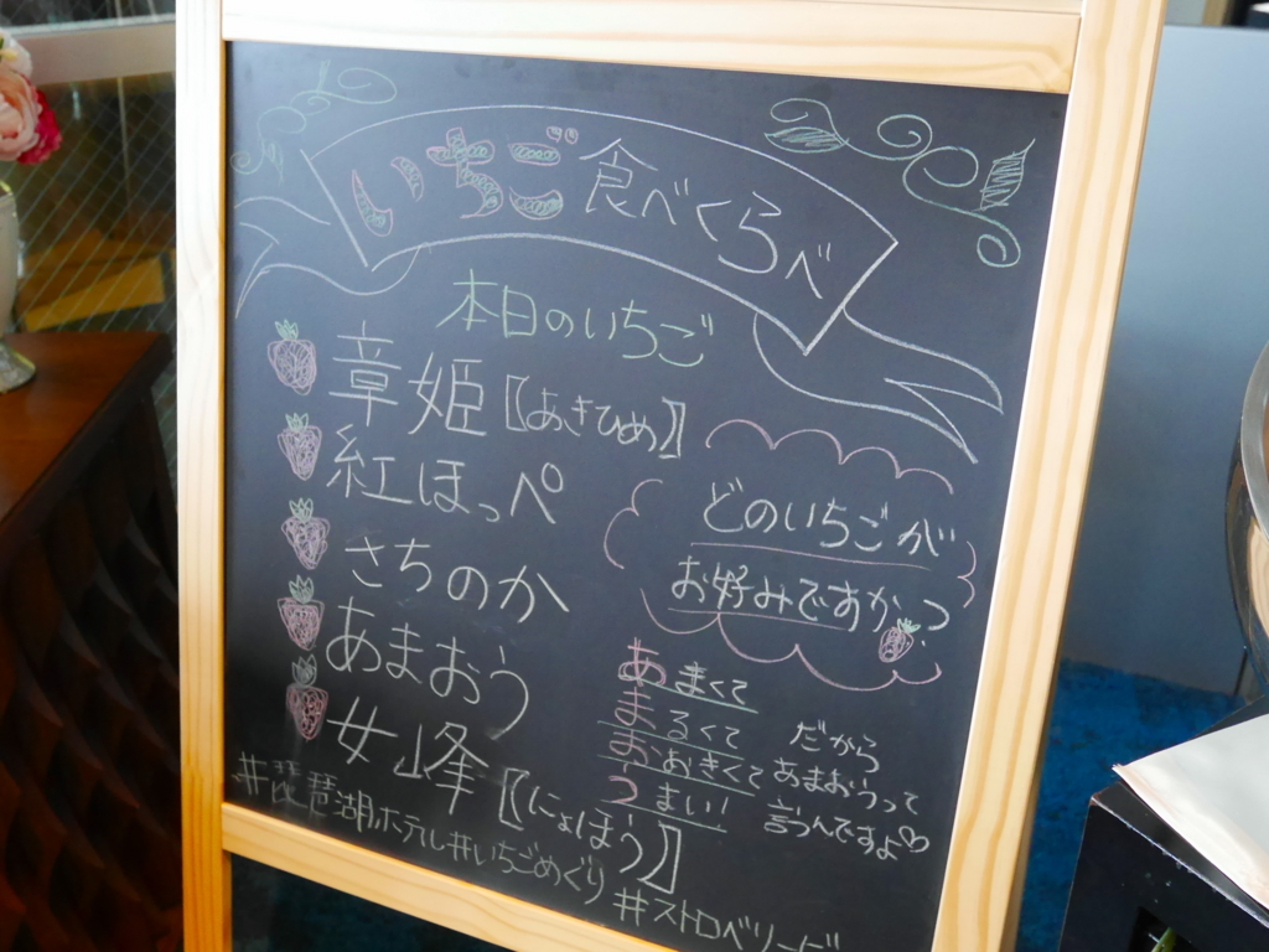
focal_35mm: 34
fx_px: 1246
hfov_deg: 54.0
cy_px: 476
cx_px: 634
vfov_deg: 41.8
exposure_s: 1/60
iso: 2000
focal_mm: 12
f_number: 3.5
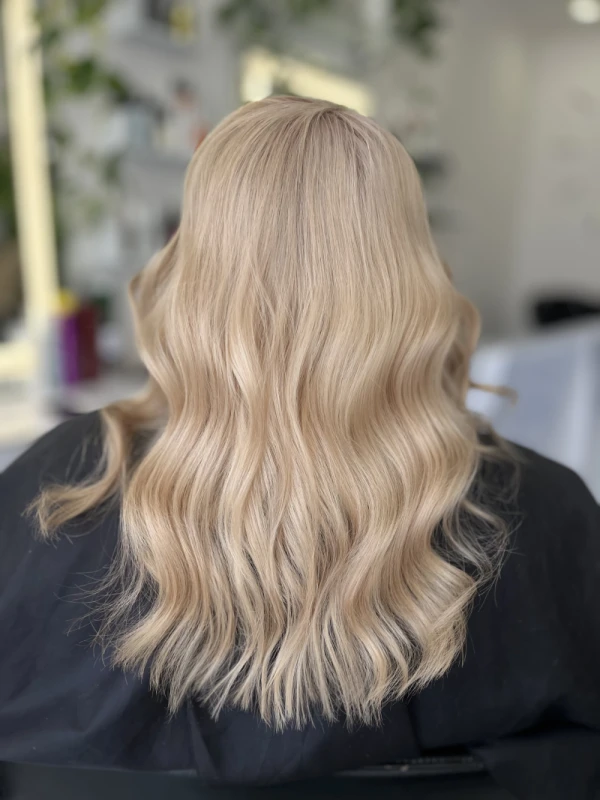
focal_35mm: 26
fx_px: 601
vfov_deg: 67.3
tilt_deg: -13.0
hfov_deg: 53.1
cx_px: 300
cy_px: 400
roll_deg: -1.0
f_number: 1.6
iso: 32
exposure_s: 1/128
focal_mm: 5.1
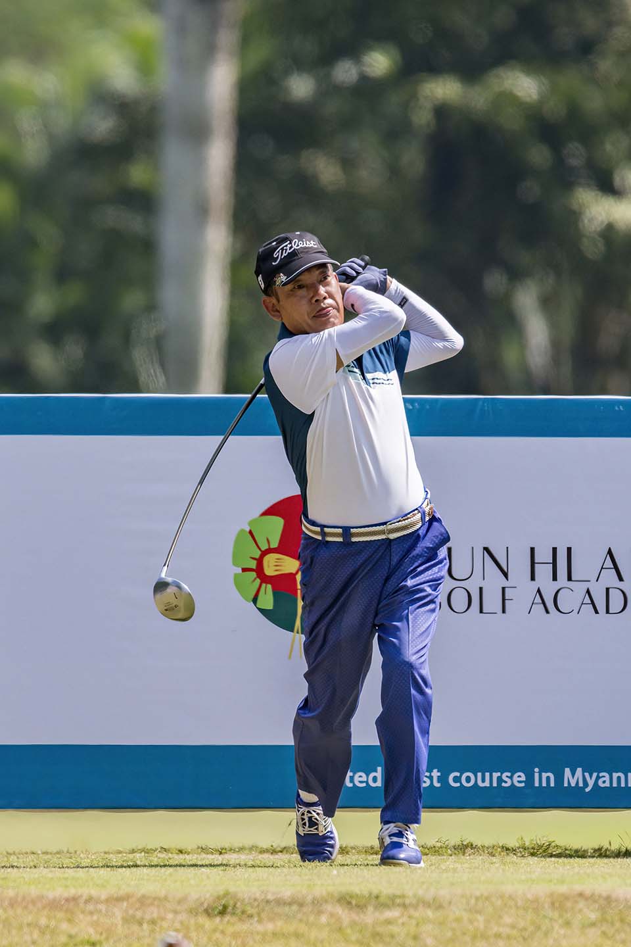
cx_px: 316
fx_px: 17088
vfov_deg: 3.2
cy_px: 474
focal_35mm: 650
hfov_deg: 2.1
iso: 800
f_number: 8
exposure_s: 1/2000
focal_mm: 650
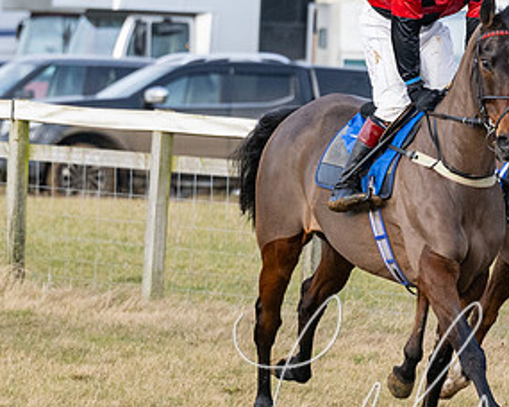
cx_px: 554
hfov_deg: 2.4
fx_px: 11901
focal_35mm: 790
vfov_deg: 2.0
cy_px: 244
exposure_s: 1/1000
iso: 400
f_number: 5
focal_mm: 185
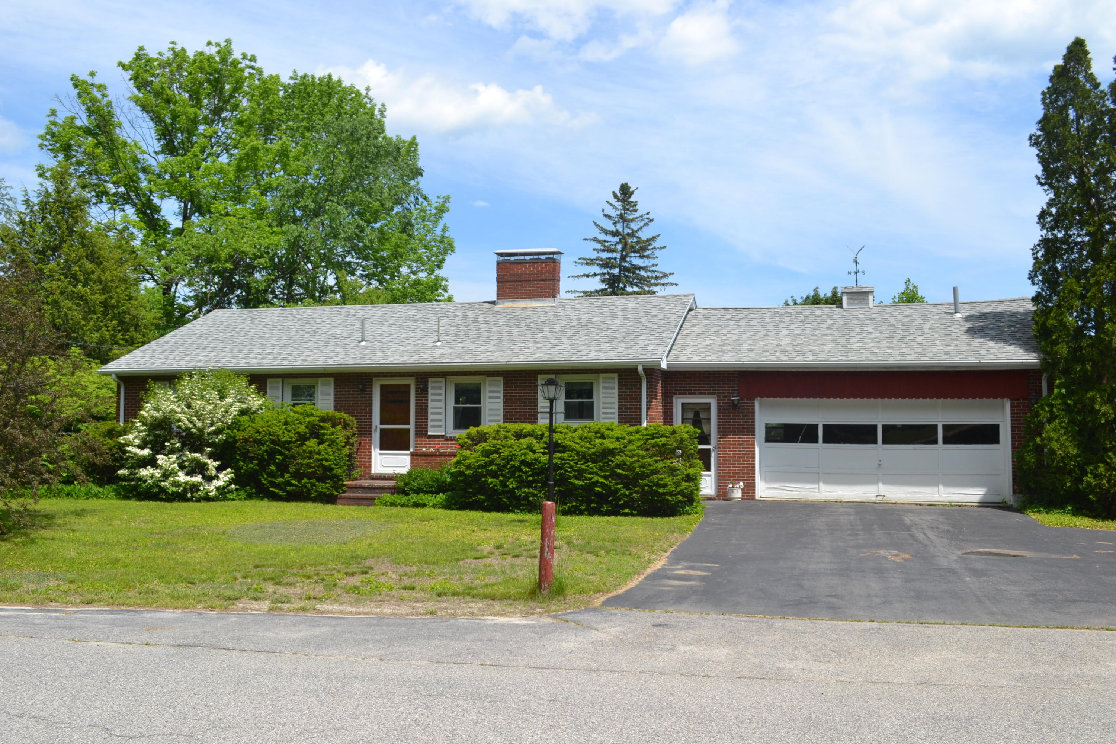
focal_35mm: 30
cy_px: 372
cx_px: 558
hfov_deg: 61.9
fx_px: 930
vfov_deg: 43.6
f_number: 8
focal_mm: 20
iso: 100
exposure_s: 1/250
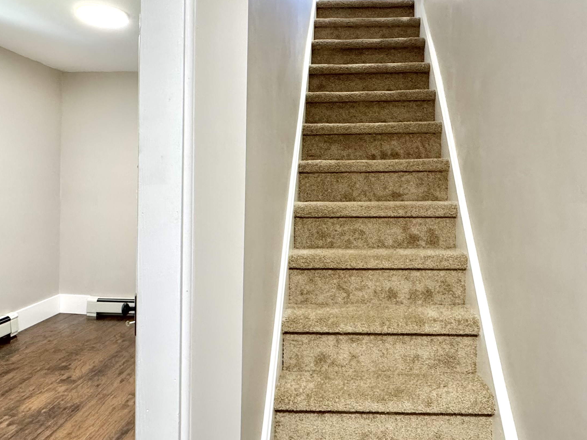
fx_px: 441
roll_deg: -0.8
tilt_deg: -0.5
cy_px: 187
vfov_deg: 52.9
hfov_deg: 67.1
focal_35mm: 26
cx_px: 323
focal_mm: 2.22
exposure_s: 1/60
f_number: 2.2
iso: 320
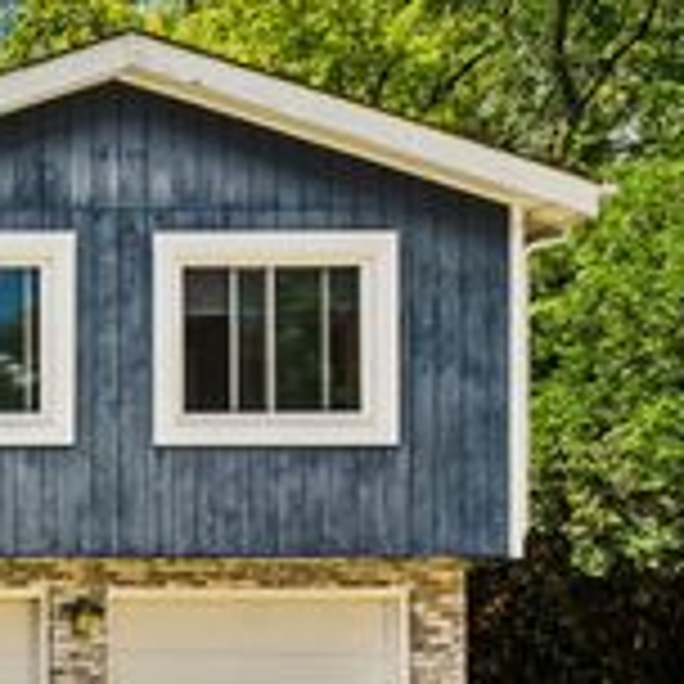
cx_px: -396
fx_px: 939
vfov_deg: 40.0
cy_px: 353
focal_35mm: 42
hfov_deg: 26.1
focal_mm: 10
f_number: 8
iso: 400
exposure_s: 1/640
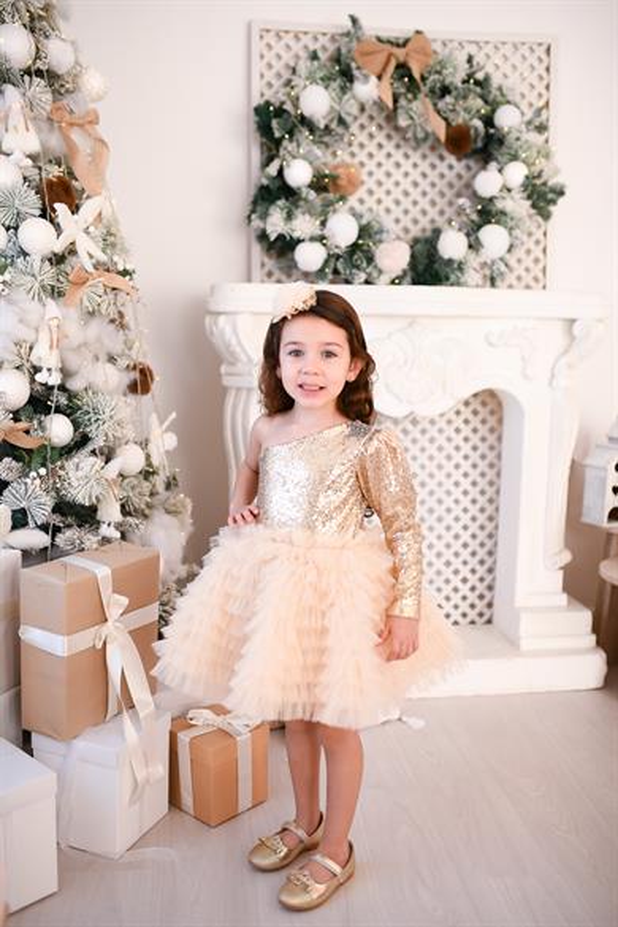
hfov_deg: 37.9
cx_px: 309
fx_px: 901
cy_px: 464
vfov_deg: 54.4
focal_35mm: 35
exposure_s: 1/250
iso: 160
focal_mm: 35
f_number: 1.8
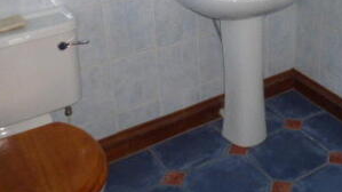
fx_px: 462
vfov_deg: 22.7
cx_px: 297
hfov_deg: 38.3
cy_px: 5
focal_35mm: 51
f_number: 8
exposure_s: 1/60
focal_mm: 4.3
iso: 500
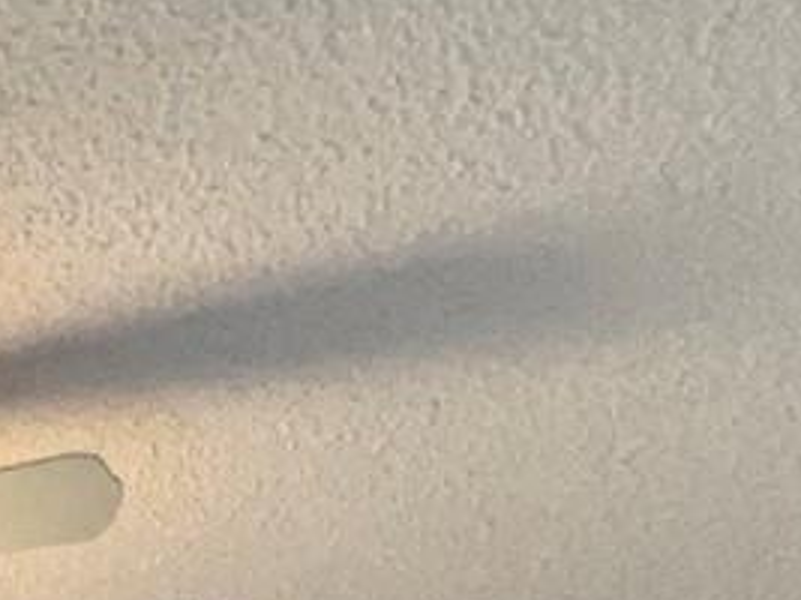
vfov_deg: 13.3
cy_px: 1482
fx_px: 1804
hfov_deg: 19.8
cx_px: -564
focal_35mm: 78
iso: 250
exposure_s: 1/60
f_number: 1.8
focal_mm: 1.57
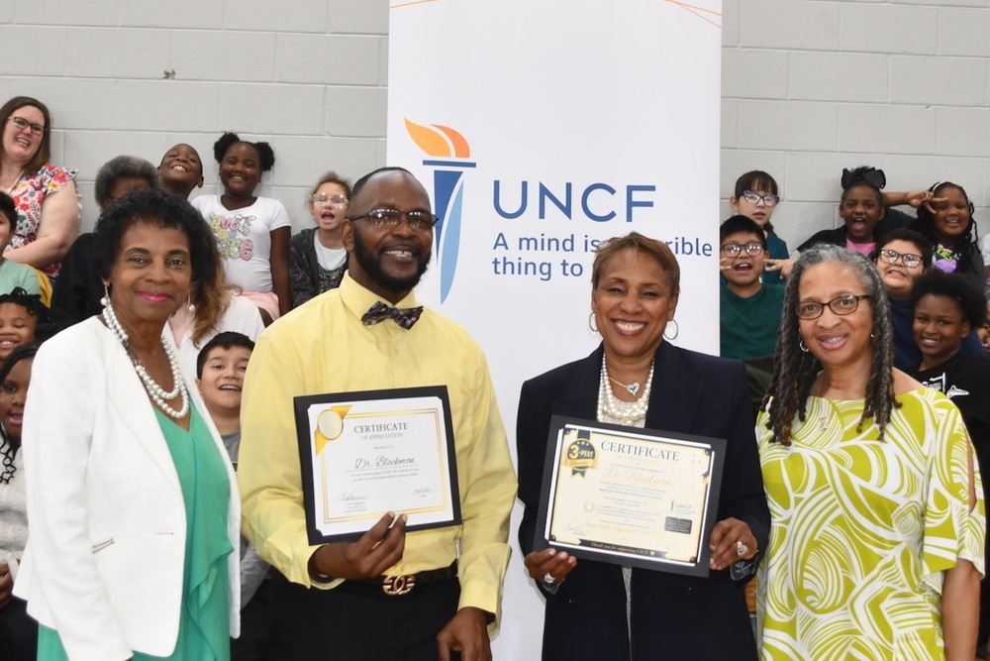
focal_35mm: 33
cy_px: 330
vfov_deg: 40.0
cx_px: 495
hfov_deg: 57.2
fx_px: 908
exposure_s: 1/100
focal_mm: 22
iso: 400
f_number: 4
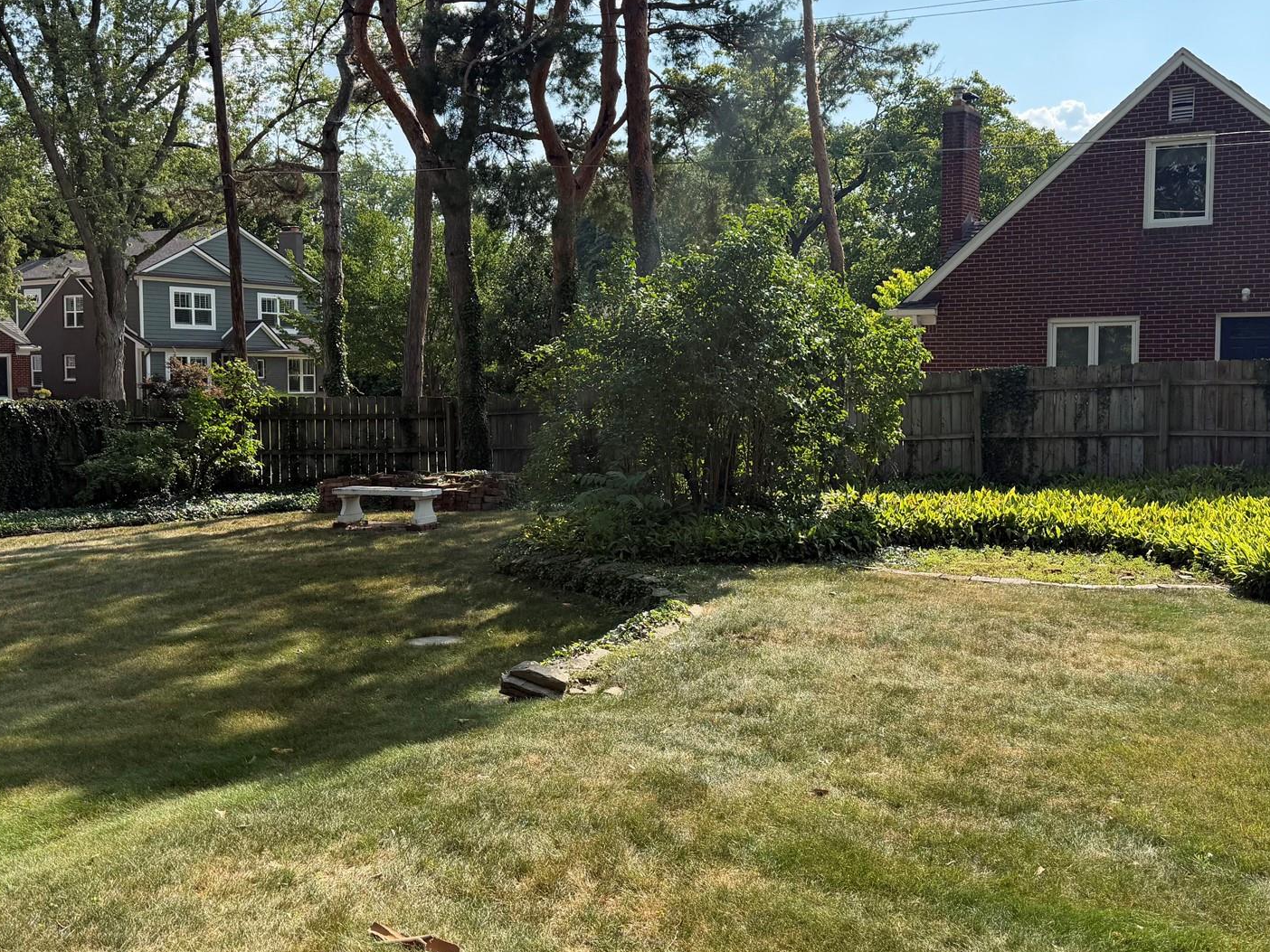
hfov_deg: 52.5
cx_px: 700
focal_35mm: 35
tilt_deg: -4.1
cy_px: 444
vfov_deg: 40.7
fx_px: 1284
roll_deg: +0.2
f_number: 1.78
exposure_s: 1/3145
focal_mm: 6.76
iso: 100
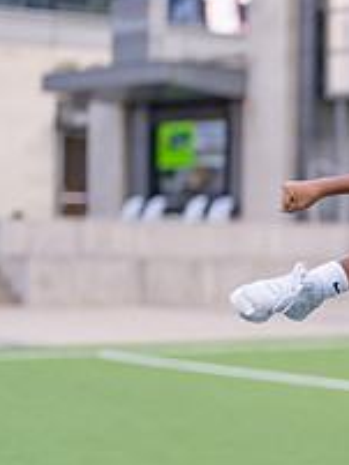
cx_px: 584
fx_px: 2095
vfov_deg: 12.6
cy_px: 305
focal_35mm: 156
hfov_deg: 9.2
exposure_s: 1/1250
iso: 400
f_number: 1.2
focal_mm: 50
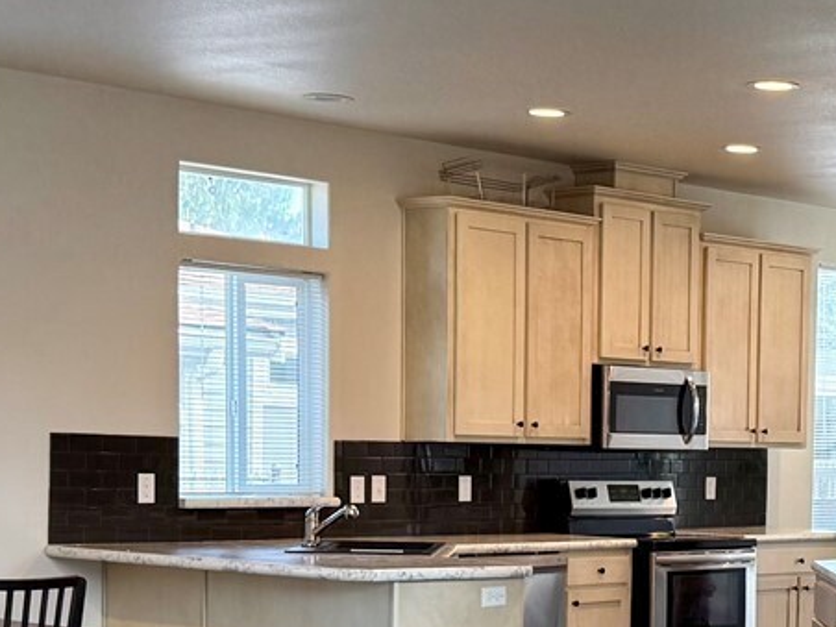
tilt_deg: -3.7
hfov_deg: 22.3
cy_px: 572
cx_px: 806
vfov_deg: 17.1
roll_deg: -1.3
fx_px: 2053
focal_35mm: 85
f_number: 1.78
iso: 160
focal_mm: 6.76
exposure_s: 1/154
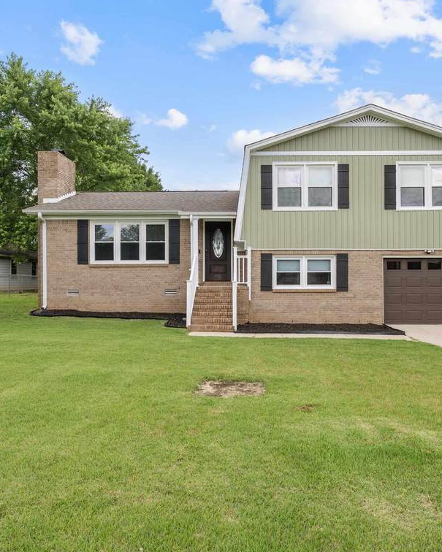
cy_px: 255
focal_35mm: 28
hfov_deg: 51.8
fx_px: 454
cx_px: 237
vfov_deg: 62.5
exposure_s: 1/250
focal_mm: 17.5
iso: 100
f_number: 5
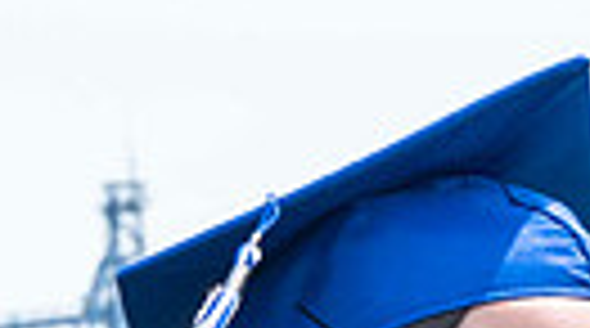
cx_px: 59
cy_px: 1067
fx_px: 8570
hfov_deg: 3.9
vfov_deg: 2.2
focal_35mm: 549
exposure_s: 1/250
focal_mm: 70
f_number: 13
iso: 200
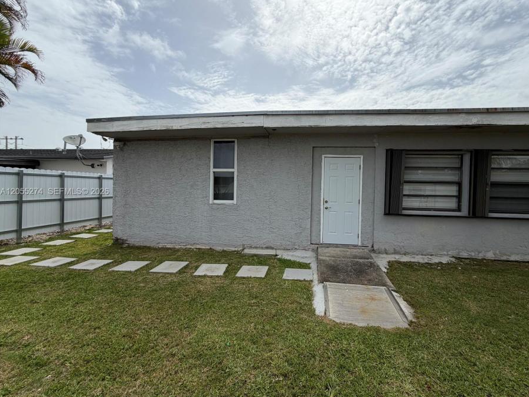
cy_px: 192
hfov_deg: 98.0
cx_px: 282
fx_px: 229
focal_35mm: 15
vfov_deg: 81.7
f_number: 2.2
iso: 20
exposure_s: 1/1285
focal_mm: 2.22
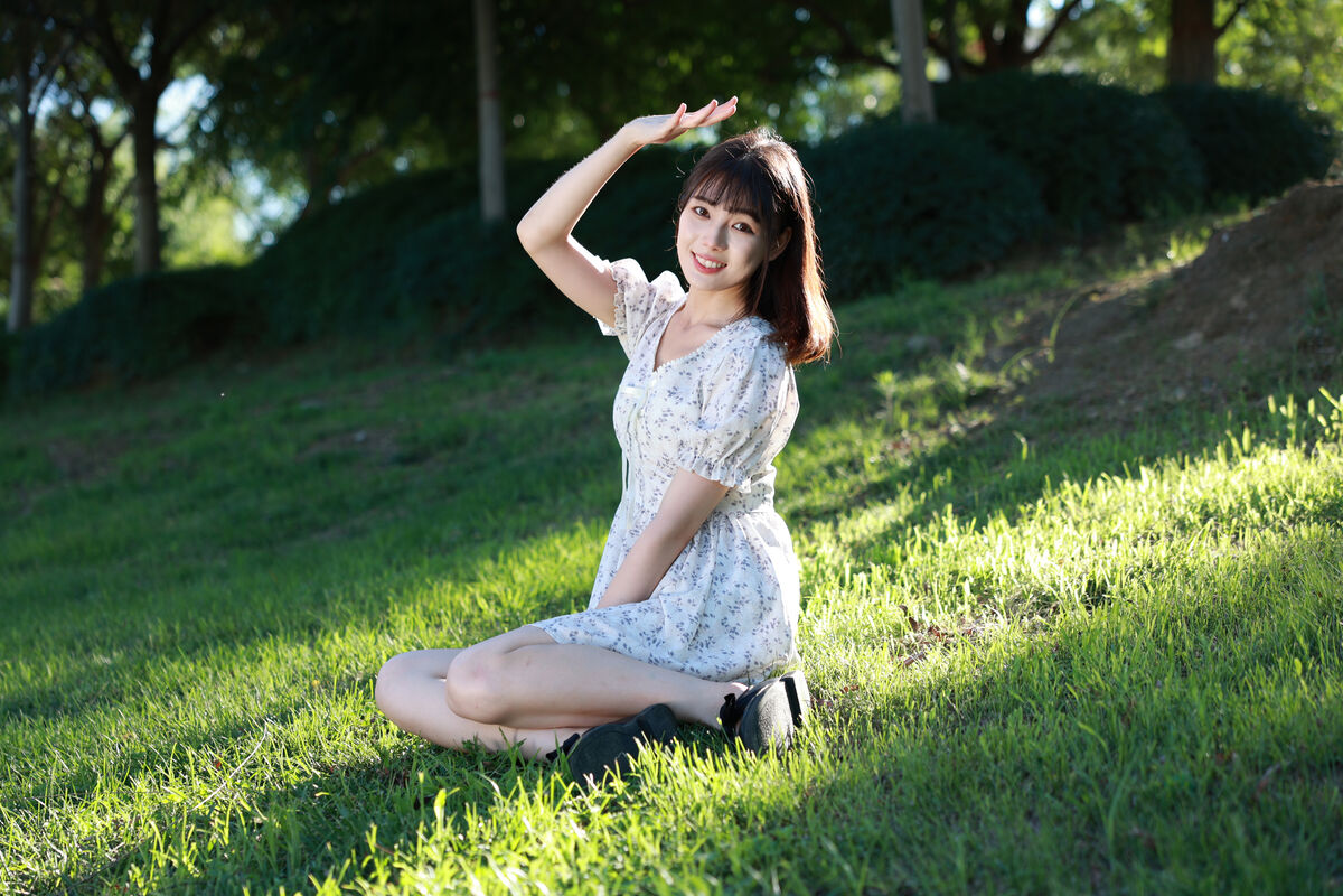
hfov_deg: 28.8
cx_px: 672
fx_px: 2611
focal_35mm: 70
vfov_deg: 19.5
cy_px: 448
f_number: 2.8
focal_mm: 70
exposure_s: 1/320
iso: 100
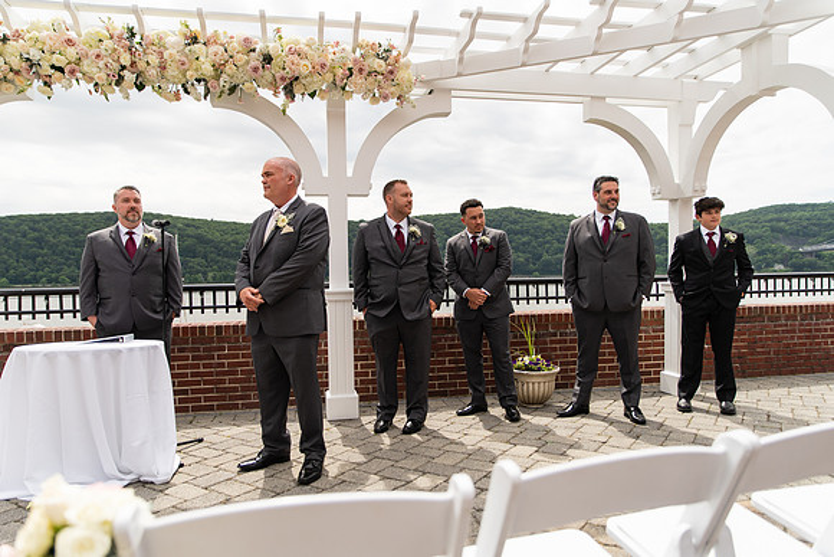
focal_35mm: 24
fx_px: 556
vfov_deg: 53.2
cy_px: 278
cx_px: 417
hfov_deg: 73.7
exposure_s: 1/2500
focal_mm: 24
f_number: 2.8
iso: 125
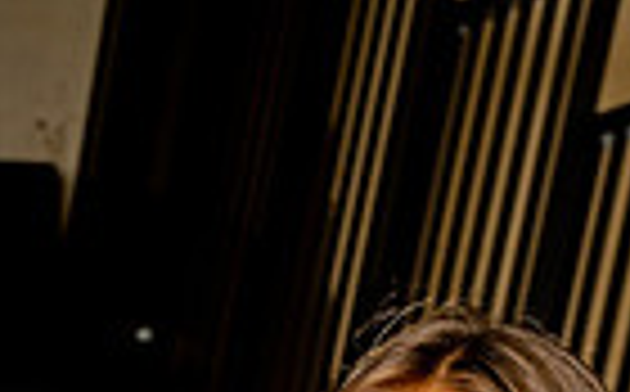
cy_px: 1009
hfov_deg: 11.4
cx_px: 346
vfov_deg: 6.7
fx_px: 3154
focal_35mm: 184
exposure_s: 1/250
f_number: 7.1
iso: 400
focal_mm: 56
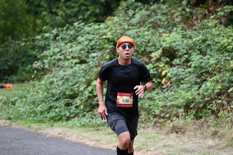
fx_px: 1295
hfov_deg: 10.3
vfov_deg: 6.9
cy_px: 78
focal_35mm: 200
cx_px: 116
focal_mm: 200
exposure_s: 1/250
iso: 800
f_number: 6.3
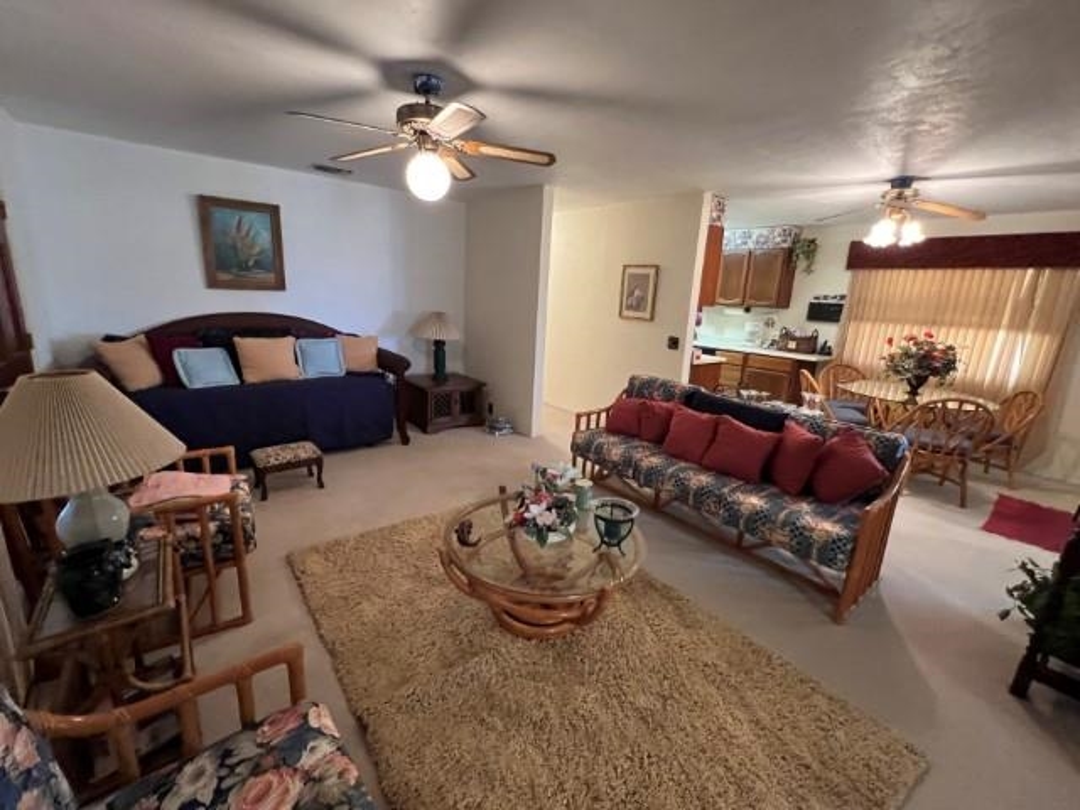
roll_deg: +0.4
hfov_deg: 106.2
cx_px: 540
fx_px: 406
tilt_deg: -14.5
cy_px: 405
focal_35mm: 13
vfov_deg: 89.9
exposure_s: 1/60
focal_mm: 1.57
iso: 640
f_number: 1.8
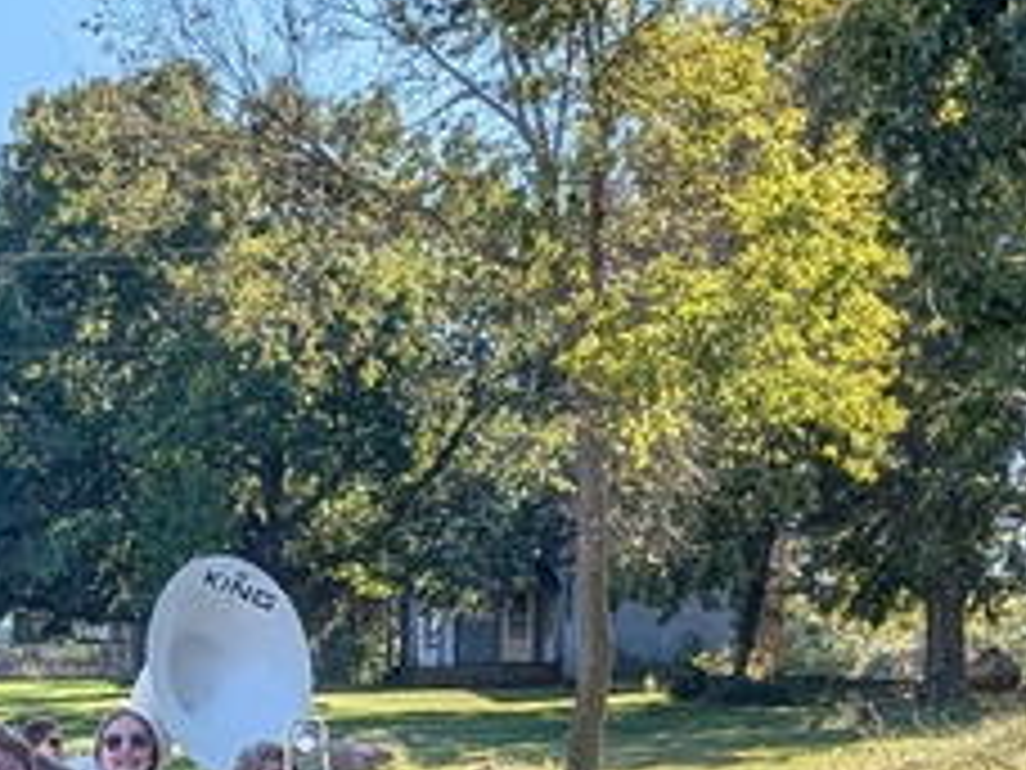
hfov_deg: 17.7
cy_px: 865
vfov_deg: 13.4
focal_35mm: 108
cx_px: -27
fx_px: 3201
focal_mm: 4.53
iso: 28
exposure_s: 1/9346
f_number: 1.7
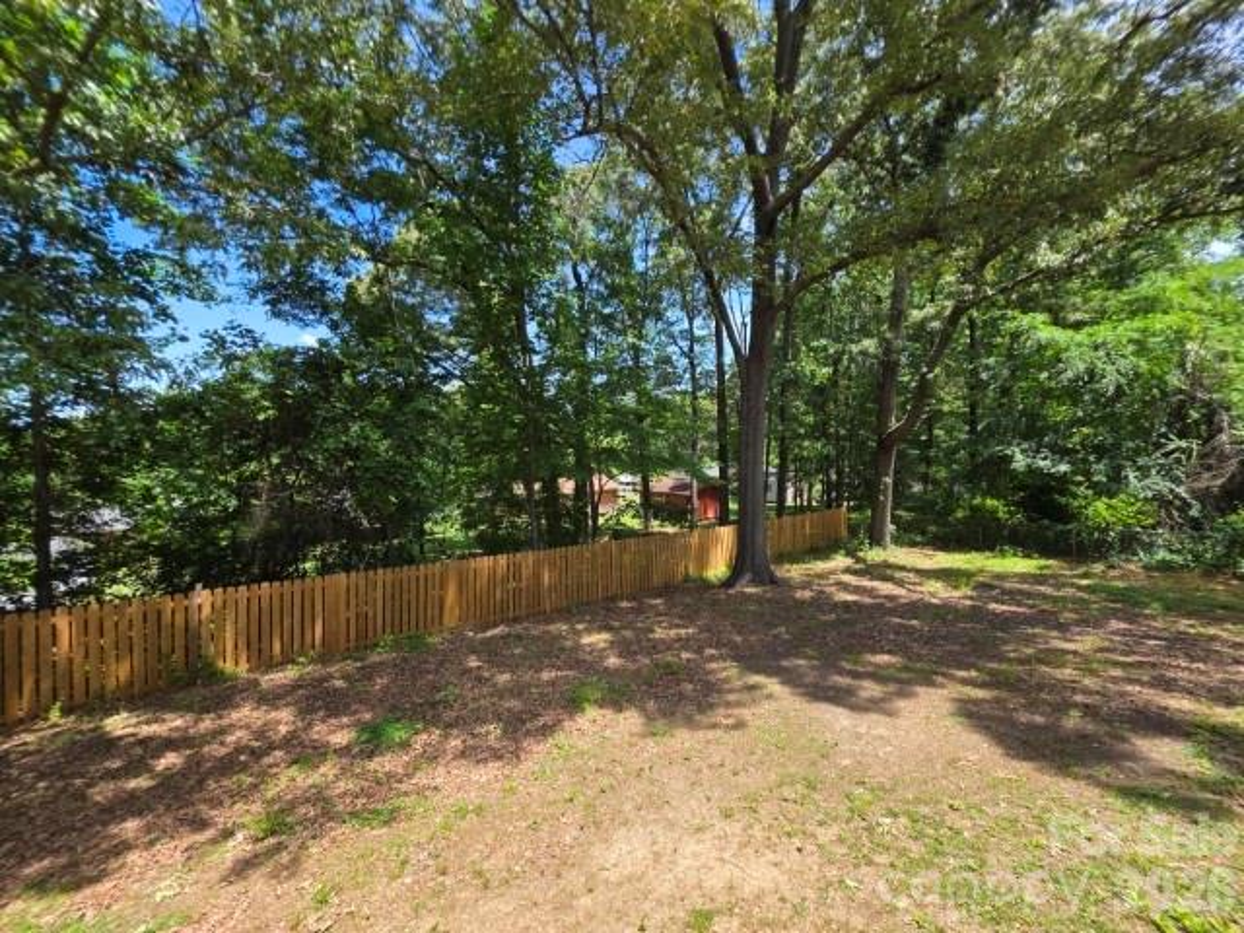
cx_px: 622
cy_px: 466
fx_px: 467
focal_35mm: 13
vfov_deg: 89.9
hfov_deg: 106.2
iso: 40
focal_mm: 2.2
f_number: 1.9
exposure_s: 1/572
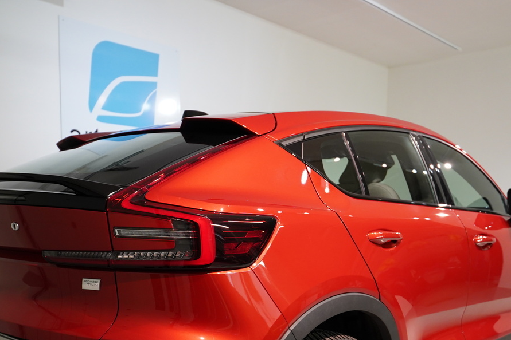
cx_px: 232
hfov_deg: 48.4
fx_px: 568
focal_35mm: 40
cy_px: 277
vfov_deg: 32.4
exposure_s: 1/160
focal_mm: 22
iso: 1600
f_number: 2.8
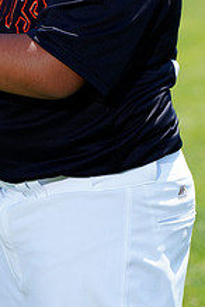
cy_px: -62
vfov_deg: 5.1
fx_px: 3416
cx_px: 23
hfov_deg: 3.4
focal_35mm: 400
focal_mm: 151
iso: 100
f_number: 6.3
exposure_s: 1/250
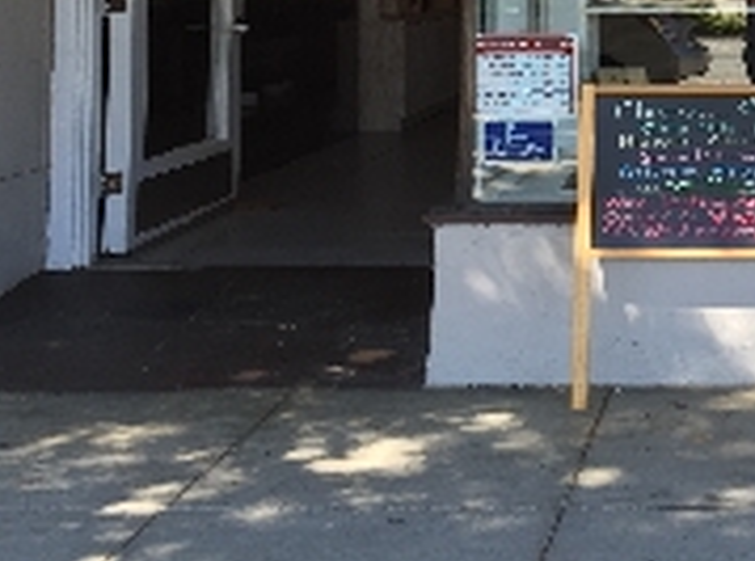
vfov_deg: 21.3
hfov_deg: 27.9
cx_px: 774
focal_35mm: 65
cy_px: -65
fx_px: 1413
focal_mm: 4.15
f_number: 2.2
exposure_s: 1/124
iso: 32
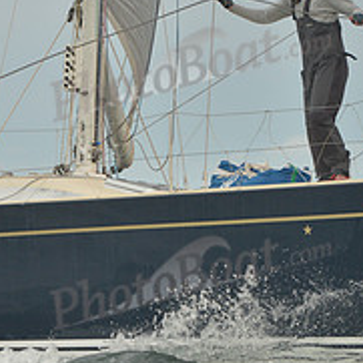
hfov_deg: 3.6
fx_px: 5813
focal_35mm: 490
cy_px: 202
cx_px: -52
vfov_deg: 3.6
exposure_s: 1/640
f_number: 3.5
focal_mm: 180
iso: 400
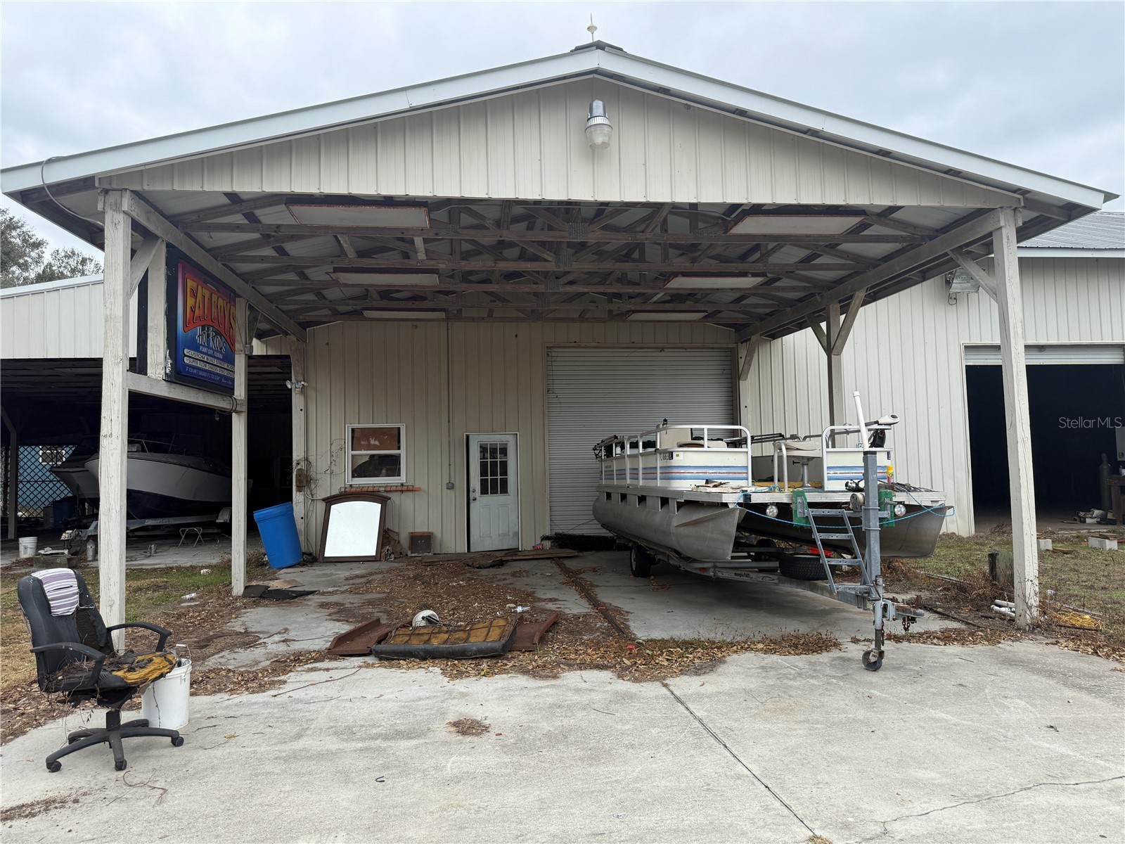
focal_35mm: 24
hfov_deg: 71.6
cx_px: 562
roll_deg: +2.8
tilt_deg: +5.0
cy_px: 422
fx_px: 780
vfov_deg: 56.8
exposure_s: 1/1901
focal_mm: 6.76
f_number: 1.78
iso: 100
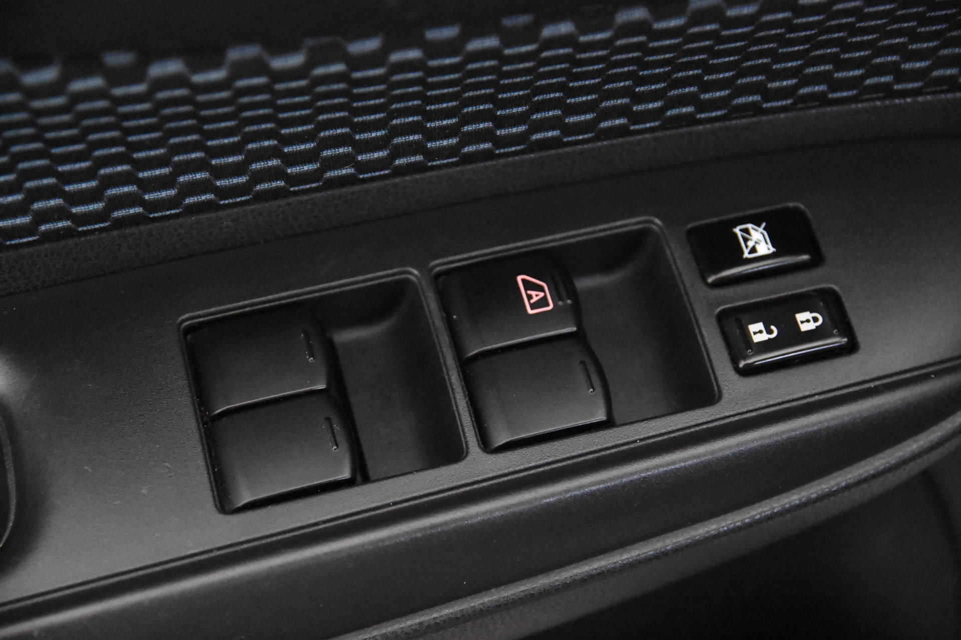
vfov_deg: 18.2
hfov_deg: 27.0
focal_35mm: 75
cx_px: 480
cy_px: 320
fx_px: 2002
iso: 12800
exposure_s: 1/50
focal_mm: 50
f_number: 3.8
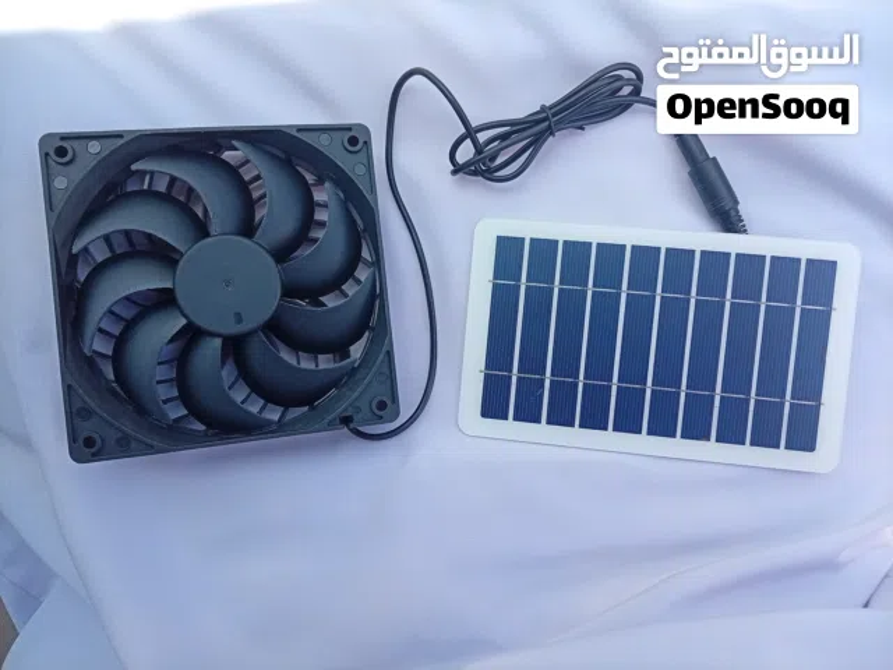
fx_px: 671
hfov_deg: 67.3
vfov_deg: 53.1
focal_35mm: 26
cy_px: 335
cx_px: 446
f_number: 1.8
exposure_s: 1/361
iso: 50
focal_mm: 4.15
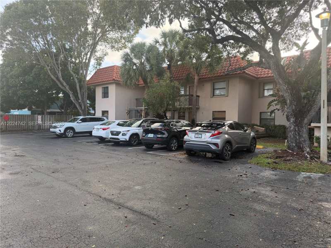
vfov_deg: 56.8
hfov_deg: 71.6
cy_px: 124
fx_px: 229
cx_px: 166
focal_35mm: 24
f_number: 1.78
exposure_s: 1/598
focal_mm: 6.76
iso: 100
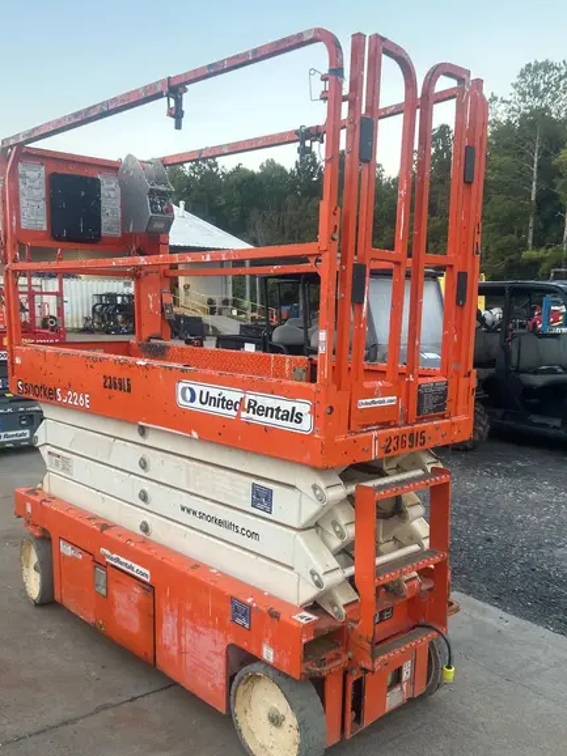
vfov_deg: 55.0
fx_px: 721
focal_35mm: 33
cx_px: 278
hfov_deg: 42.9
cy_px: 449
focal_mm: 5.7
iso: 80
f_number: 1.5
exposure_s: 1/121
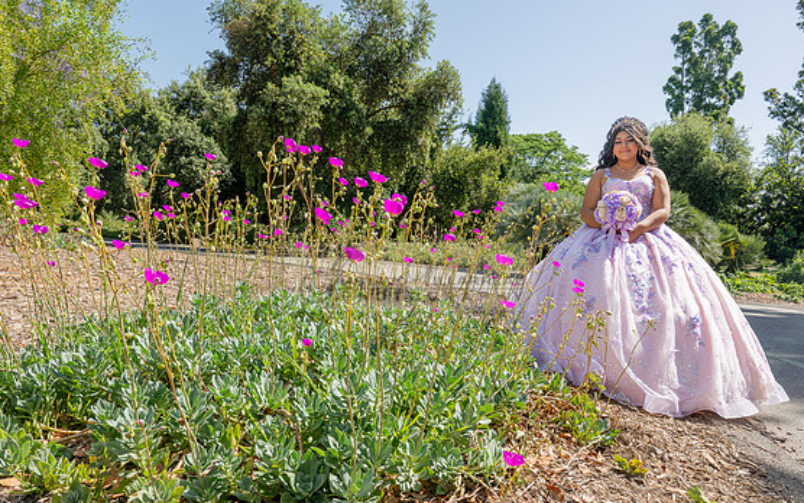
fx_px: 570
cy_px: 272
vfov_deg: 47.6
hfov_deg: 70.4
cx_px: 421
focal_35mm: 26
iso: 200
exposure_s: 1/200
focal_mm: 24
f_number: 10
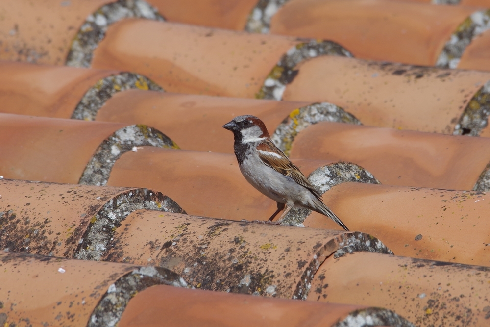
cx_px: 245
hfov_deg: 3.4
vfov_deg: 2.3
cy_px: 164
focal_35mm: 600
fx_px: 8167
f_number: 8
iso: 200
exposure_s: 1/400
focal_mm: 400
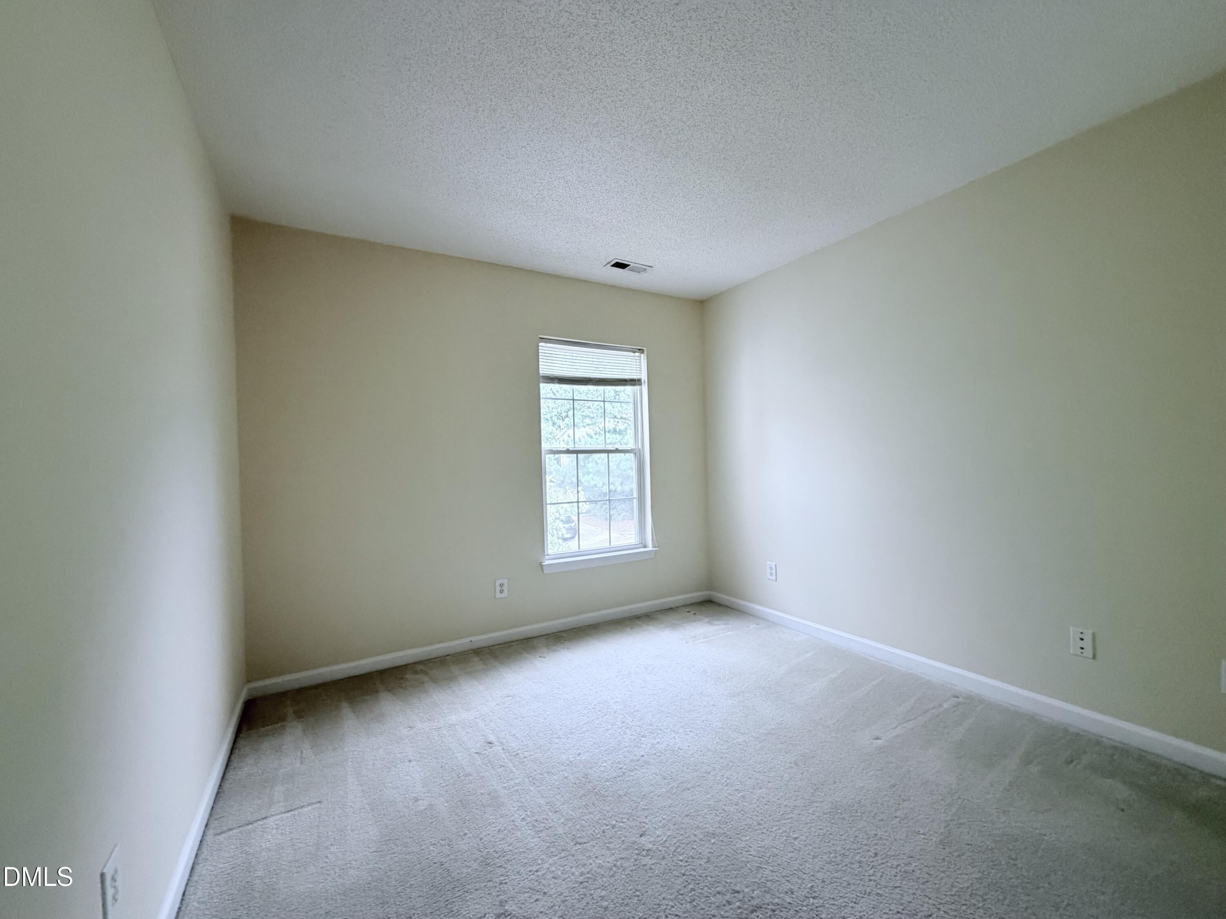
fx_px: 496
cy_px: 460
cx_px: 613
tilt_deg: +0.7
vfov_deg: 85.7
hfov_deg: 102.1
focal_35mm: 14
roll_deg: +1.0
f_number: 2.2
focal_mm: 2.22
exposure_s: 1/104
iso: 320
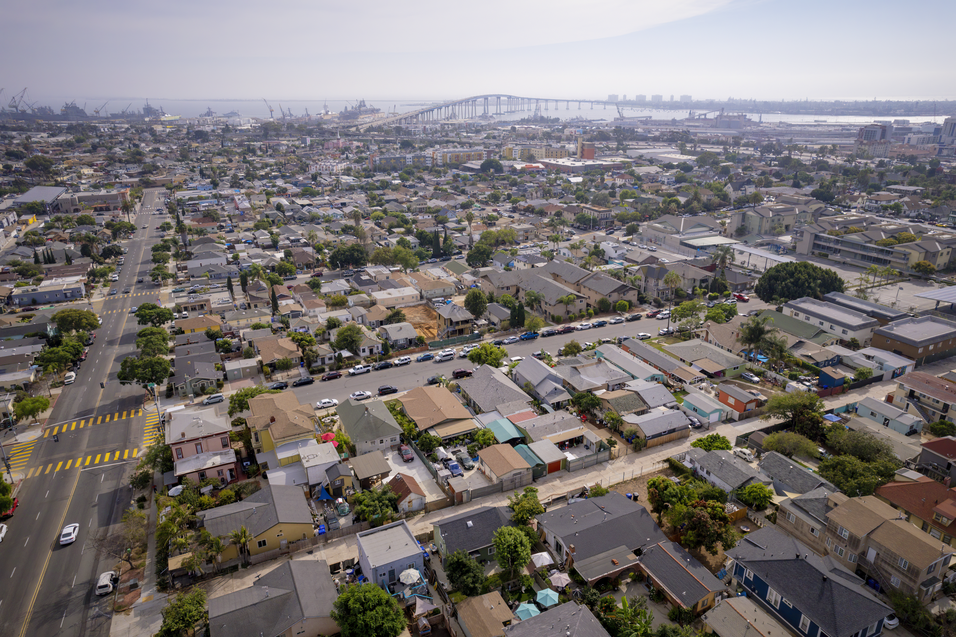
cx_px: 478
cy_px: 318
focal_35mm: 22
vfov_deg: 57.2
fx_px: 584
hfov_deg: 78.6
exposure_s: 1/5000
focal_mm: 8.38
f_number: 2.8
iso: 130
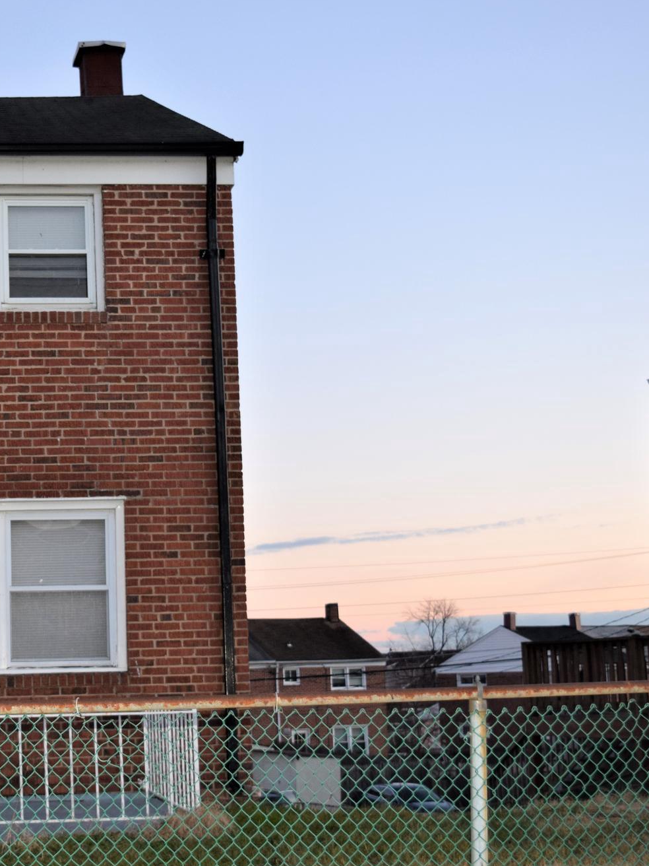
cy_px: 446
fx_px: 1519
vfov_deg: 31.8
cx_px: 43
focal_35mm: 61
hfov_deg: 23.4
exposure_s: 1/125
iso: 800
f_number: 5.6
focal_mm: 27
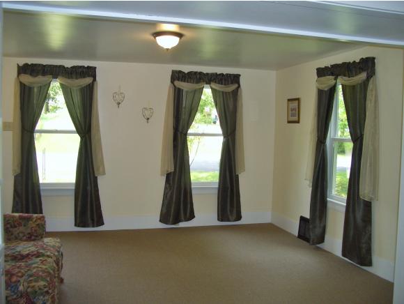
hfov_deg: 52.6
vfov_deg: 40.8
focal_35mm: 35
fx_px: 409
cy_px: 152
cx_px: 202
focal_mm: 5.8
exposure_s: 1/60
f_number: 2.6
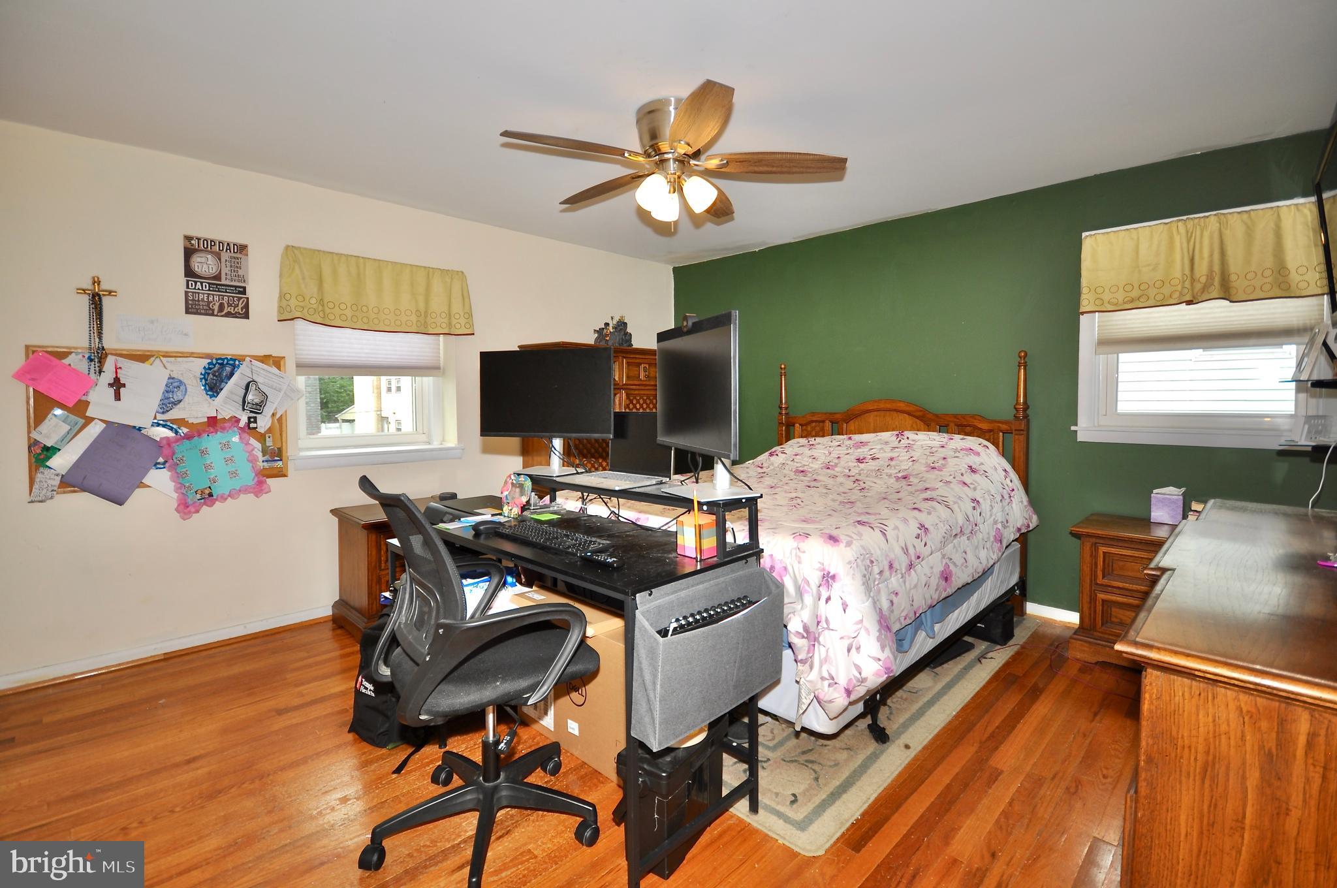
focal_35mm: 15
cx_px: 668
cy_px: 444
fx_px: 556
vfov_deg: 77.2
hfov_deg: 100.5
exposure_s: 1/60
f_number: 4
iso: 100
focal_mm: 10
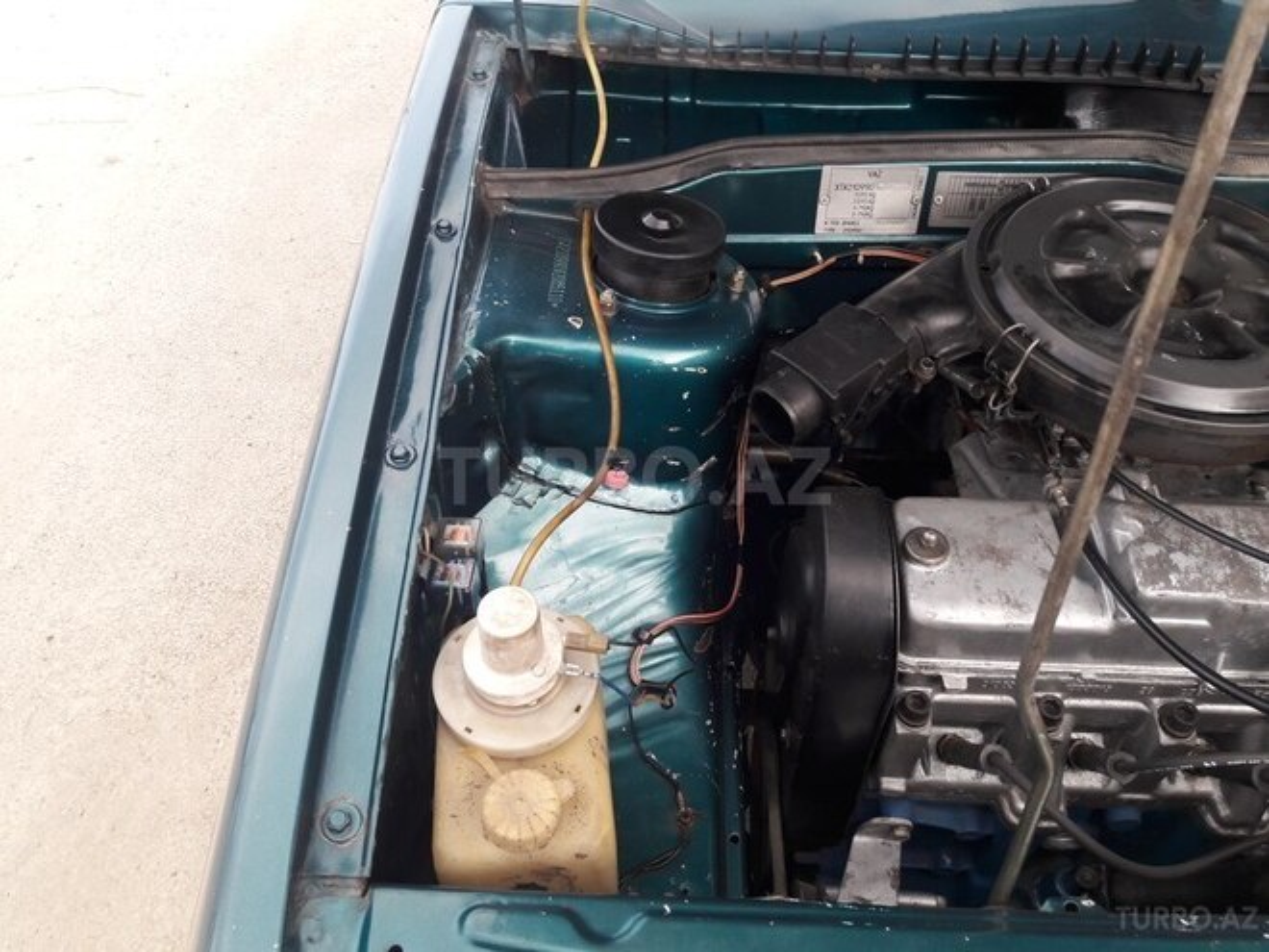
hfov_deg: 63.4
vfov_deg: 49.7
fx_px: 1026
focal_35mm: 28
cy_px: 476
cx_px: 634
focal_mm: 3.7
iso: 40
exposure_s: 1/115
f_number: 1.9
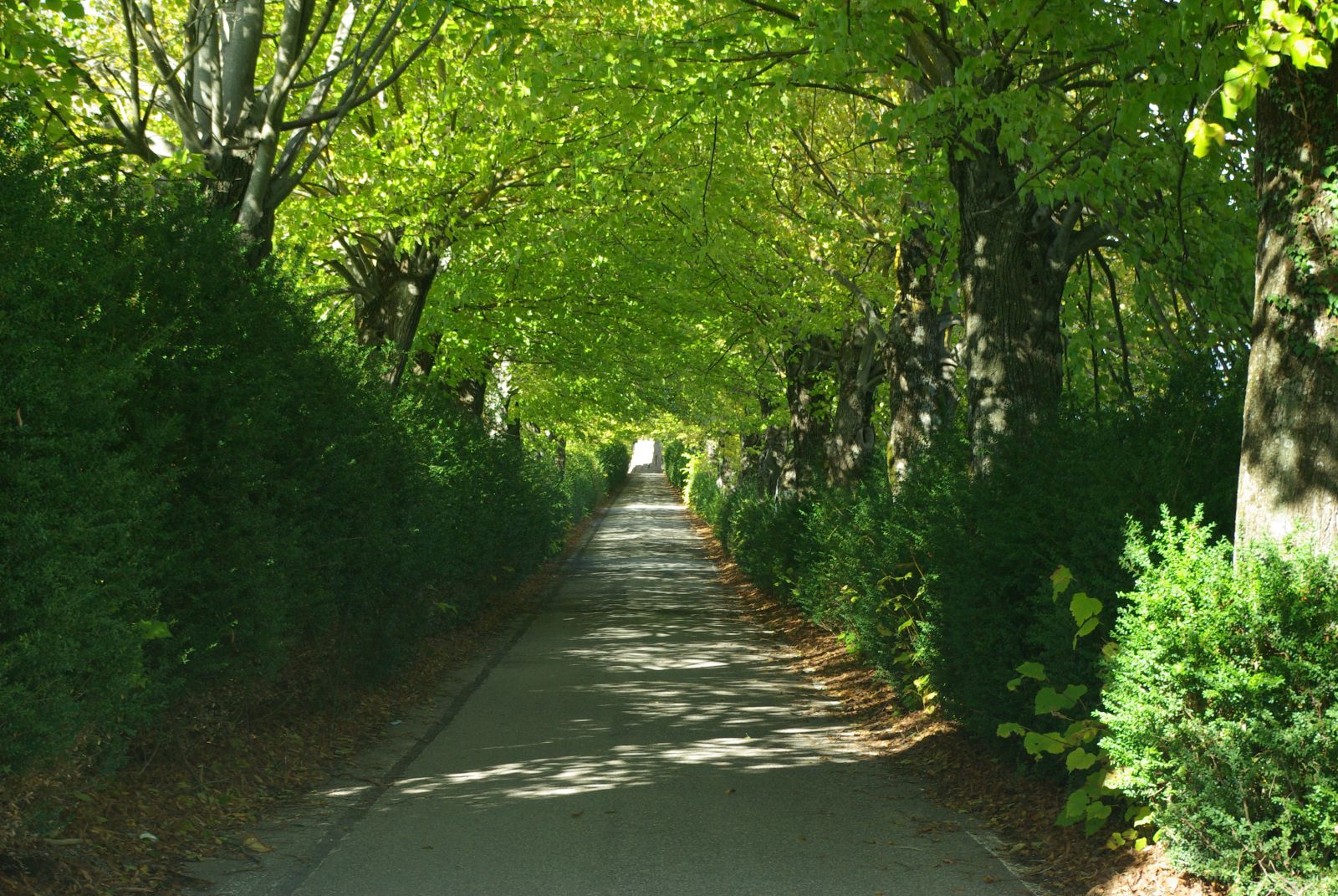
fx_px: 3070
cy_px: 448
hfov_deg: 24.6
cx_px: 669
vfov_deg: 16.6
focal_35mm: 82
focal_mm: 55
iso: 400
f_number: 8
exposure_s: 1/45
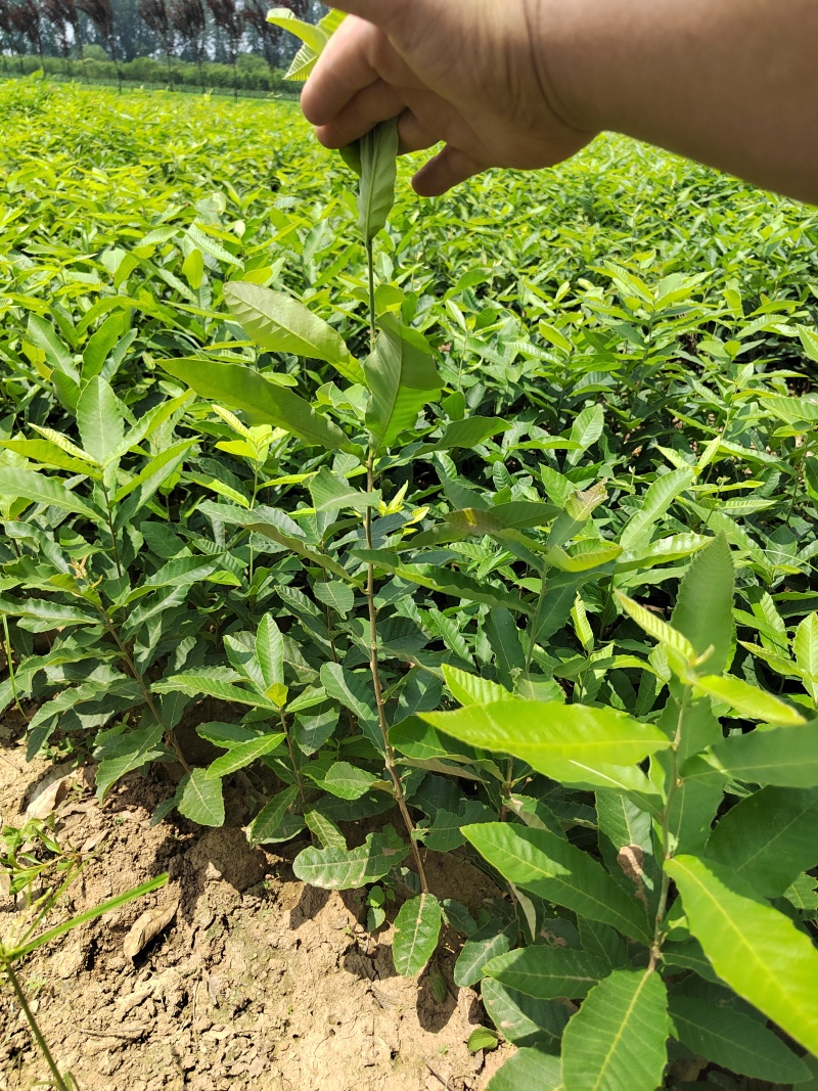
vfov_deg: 73.9
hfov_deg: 58.9
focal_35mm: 23
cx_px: 409
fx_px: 725
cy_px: 546
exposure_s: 1/2400
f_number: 1.9
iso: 566
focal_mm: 5.52
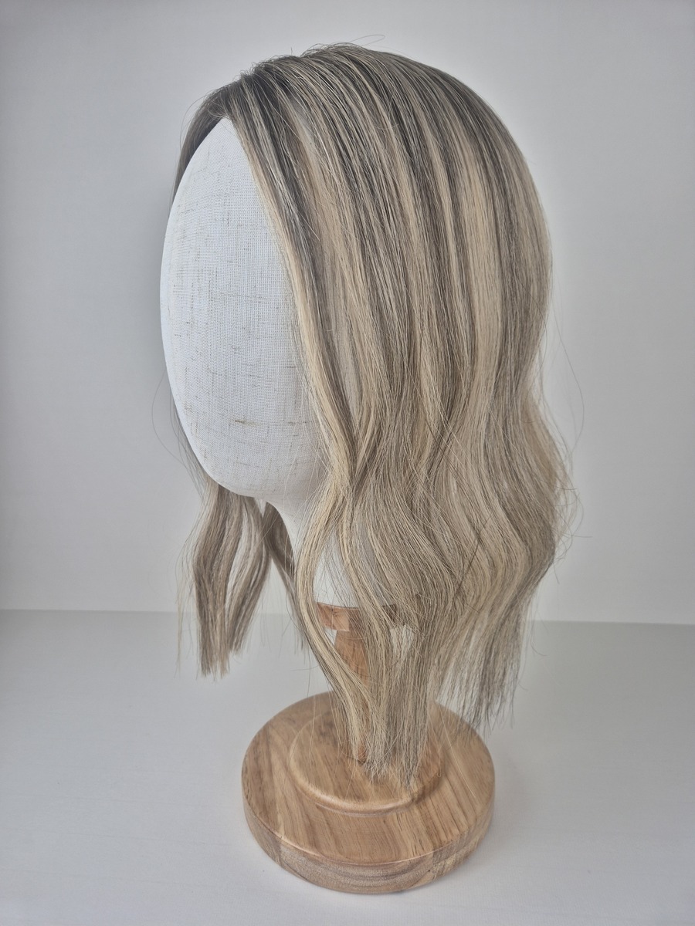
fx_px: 616
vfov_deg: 73.9
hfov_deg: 58.9
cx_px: 348
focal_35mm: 23
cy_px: 463
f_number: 1.8
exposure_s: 1/119
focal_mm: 5.4
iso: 25
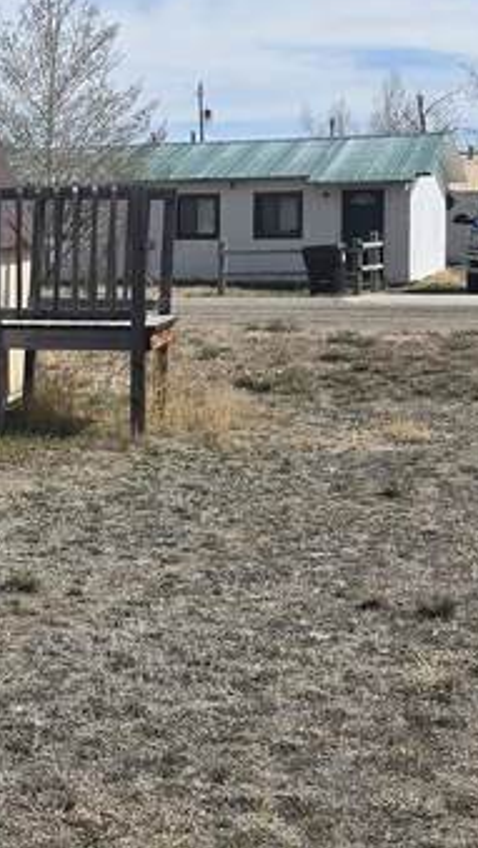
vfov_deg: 29.6
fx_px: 1598
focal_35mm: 71
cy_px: 330
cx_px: -230
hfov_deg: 15.7
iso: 32
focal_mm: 5.4
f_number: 1.8
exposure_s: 1/2921
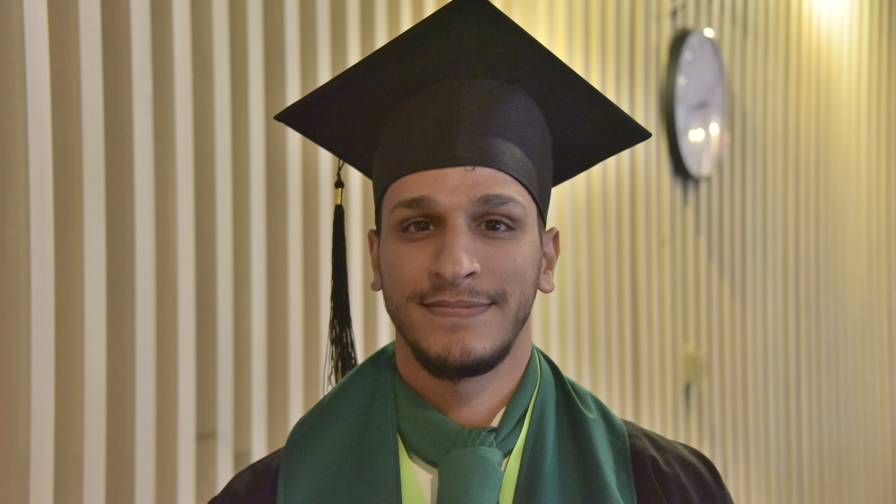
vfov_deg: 19.7
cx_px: 447
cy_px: 251
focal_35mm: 61
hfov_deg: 34.4
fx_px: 1449
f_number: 4.5
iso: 2000
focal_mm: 58
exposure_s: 1/60
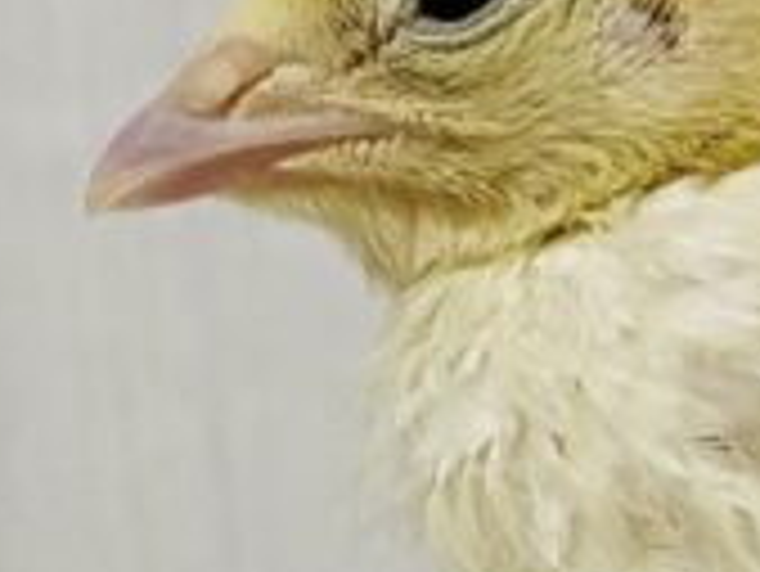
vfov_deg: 8.3
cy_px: 613
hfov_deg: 9.2
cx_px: 2195
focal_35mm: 177
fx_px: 3889
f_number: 1.8
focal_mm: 4.25
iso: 80
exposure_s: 1/50
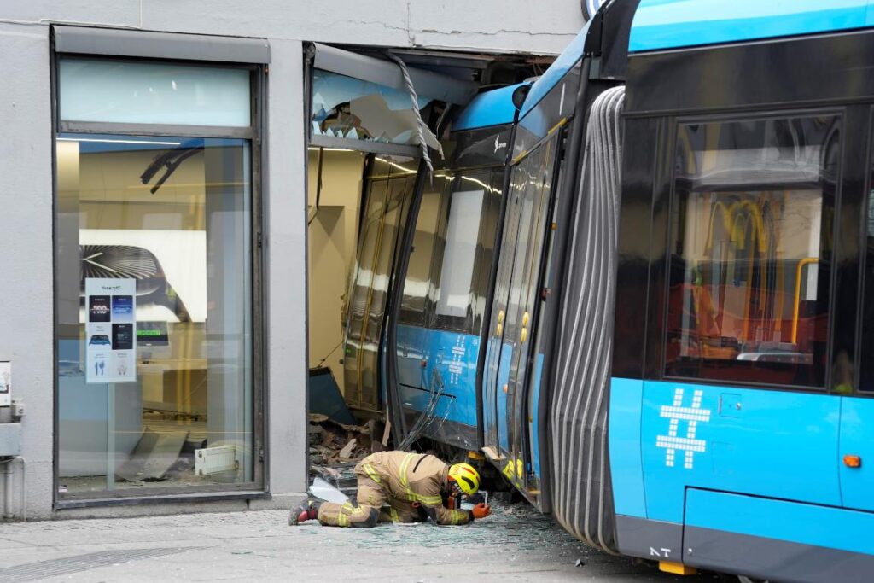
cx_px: 437
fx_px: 2816
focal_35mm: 116
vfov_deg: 11.8
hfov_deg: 17.6
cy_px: 292
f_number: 4.5
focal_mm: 116
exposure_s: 1/125
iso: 400
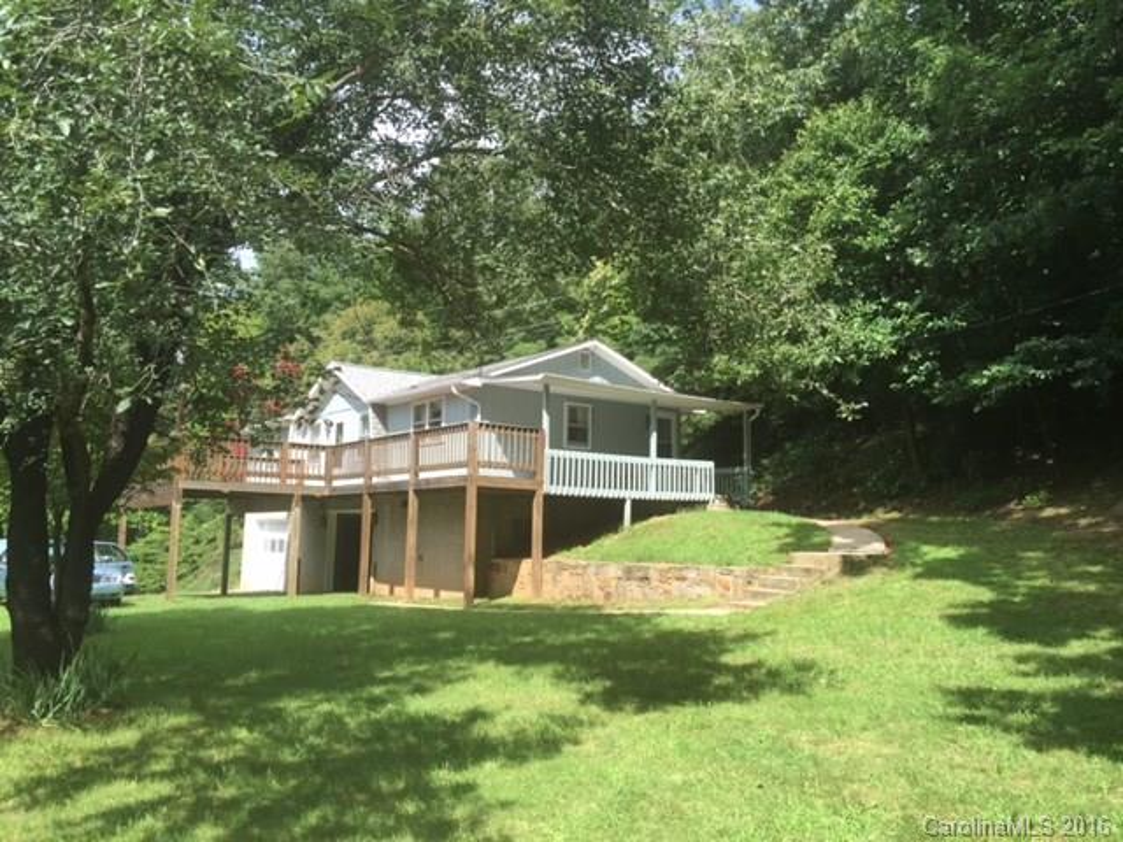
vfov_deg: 48.2
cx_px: 562
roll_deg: -2.5
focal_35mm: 29
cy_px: 421
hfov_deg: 61.7
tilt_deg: +7.9
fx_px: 941
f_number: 2.2
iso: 32
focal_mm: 4.15
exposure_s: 1/775
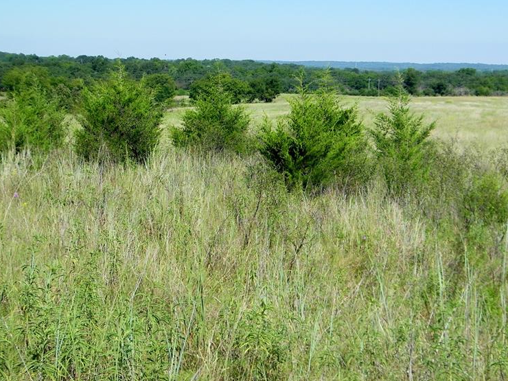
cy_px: 175
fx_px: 954
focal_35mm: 65
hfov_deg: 29.6
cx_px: 333
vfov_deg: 22.6
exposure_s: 1/160
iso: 80
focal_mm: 8.3
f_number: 7.8
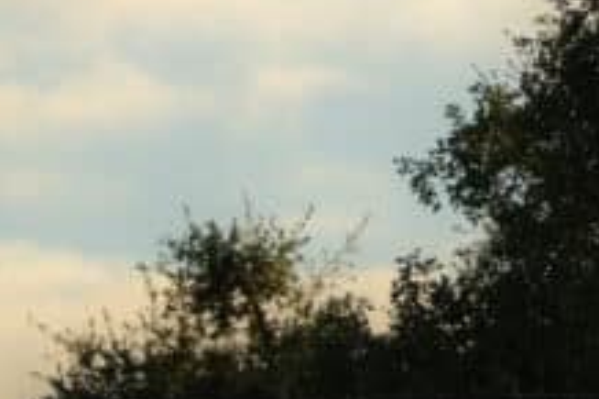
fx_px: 14065
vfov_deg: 1.6
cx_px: 610
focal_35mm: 846
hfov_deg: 2.4
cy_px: 56
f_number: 2.8
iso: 125
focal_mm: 180
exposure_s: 1/1250
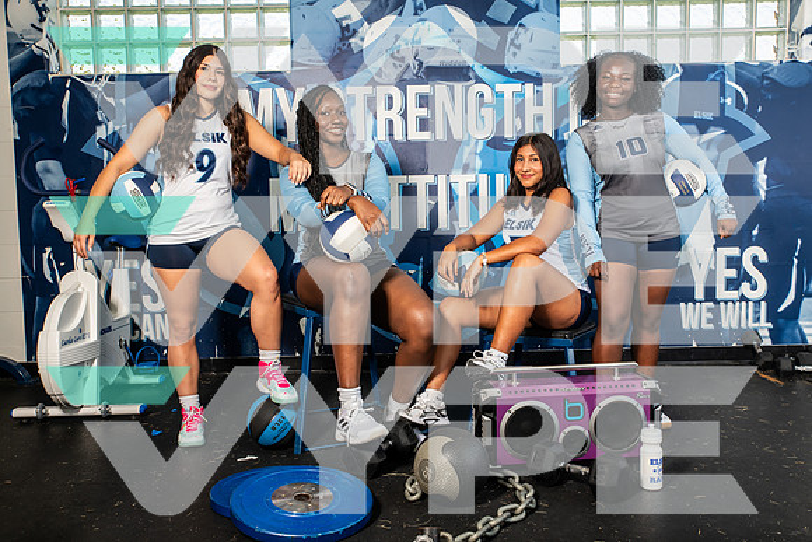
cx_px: 406
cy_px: 271
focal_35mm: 36
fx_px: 812
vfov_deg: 36.9
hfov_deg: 53.1
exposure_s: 1/250
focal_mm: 36
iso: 250
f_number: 7.1
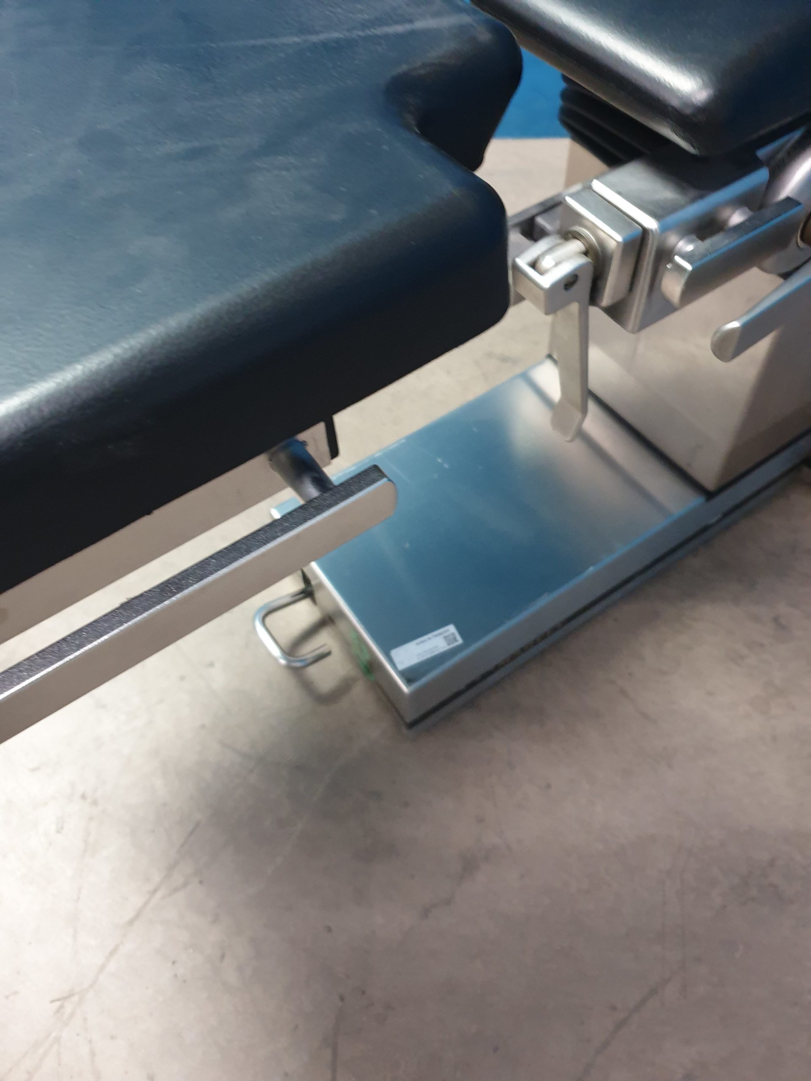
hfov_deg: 53.1
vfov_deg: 67.3
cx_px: 406
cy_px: 540
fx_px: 812
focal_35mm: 26
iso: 250
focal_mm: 4.3
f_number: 1.5
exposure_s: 1/17
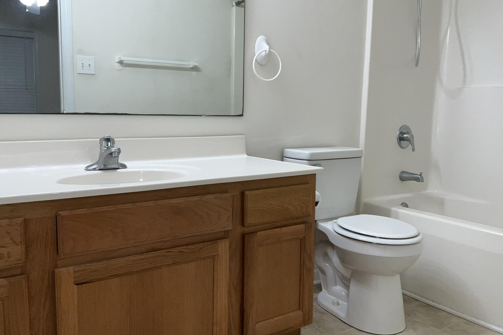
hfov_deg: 60.3
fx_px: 433
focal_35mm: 31
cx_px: 247
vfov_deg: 42.3
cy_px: 164
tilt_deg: -6.9
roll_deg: -0.9
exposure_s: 1/120
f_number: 1.8
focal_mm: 3
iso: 40
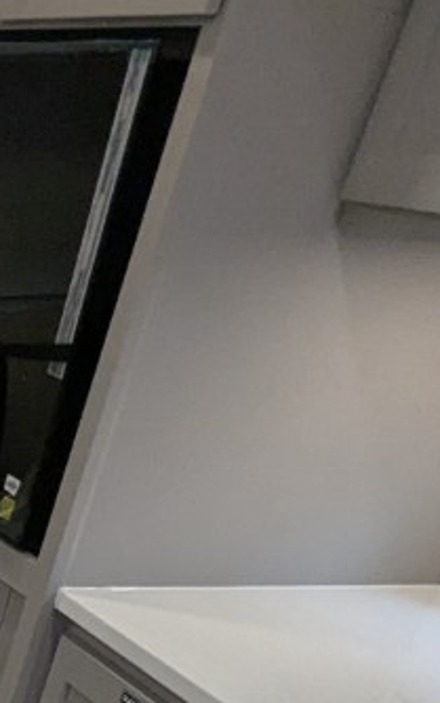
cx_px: -727
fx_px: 1361
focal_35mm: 71
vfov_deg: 23.8
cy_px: 1019
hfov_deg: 12.5
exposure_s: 1/137
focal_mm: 2.35
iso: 228
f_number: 2.2
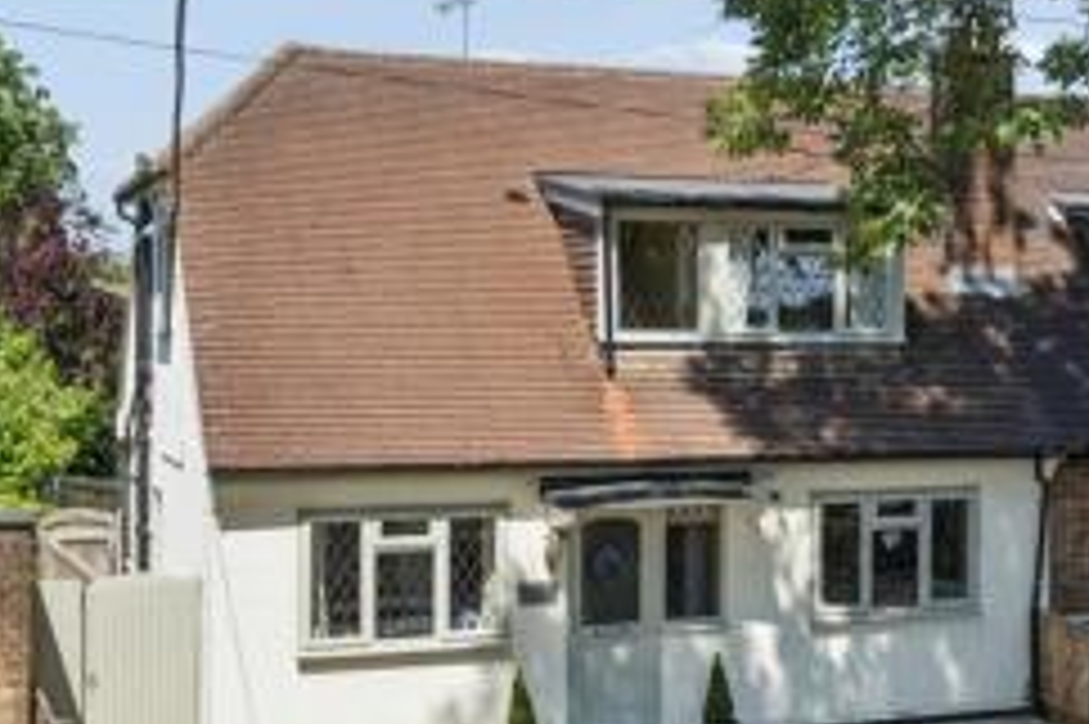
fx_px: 1965
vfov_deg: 20.9
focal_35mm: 65
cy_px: 429
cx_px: 914
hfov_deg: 30.0
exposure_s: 1/800
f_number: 9
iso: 320
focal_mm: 33
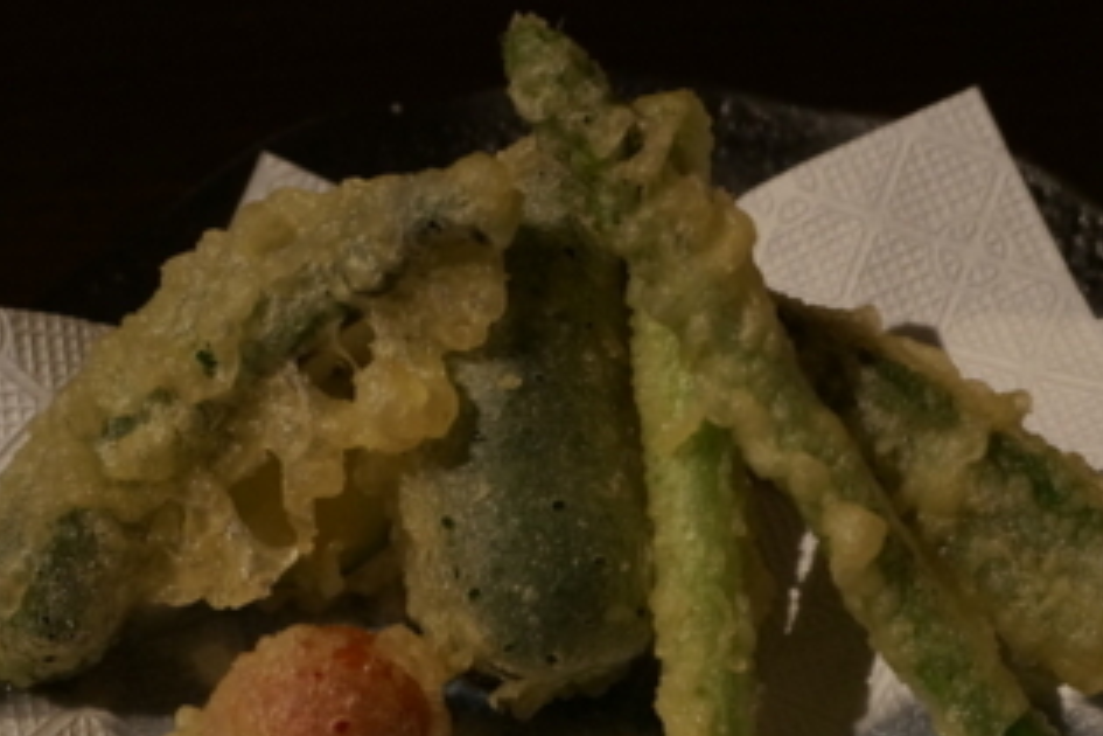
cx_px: 742
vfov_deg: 22.4
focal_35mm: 60
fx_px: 1837
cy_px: 580
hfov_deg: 33.1
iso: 1250
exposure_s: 1/60
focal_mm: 21
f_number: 4
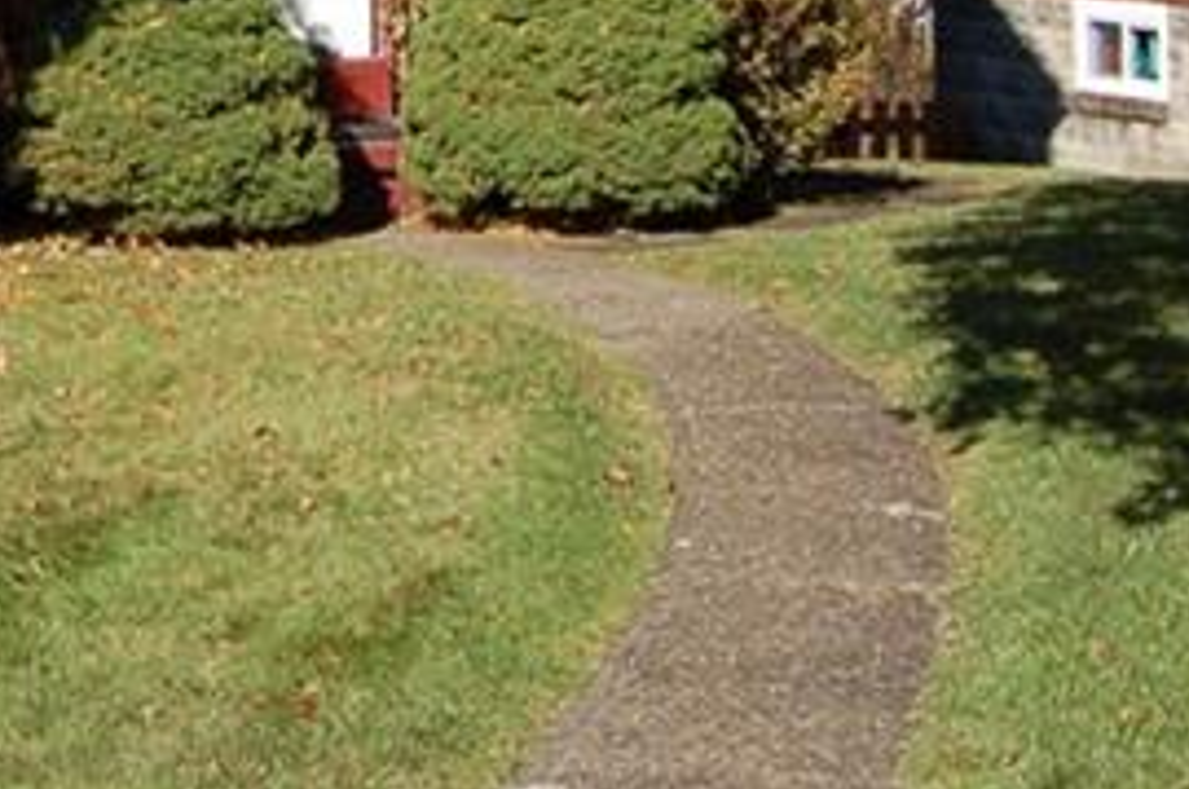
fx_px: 4316
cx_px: -528
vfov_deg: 10.0
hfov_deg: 14.7
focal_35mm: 131
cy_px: -529
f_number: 9
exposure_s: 1/320
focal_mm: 23
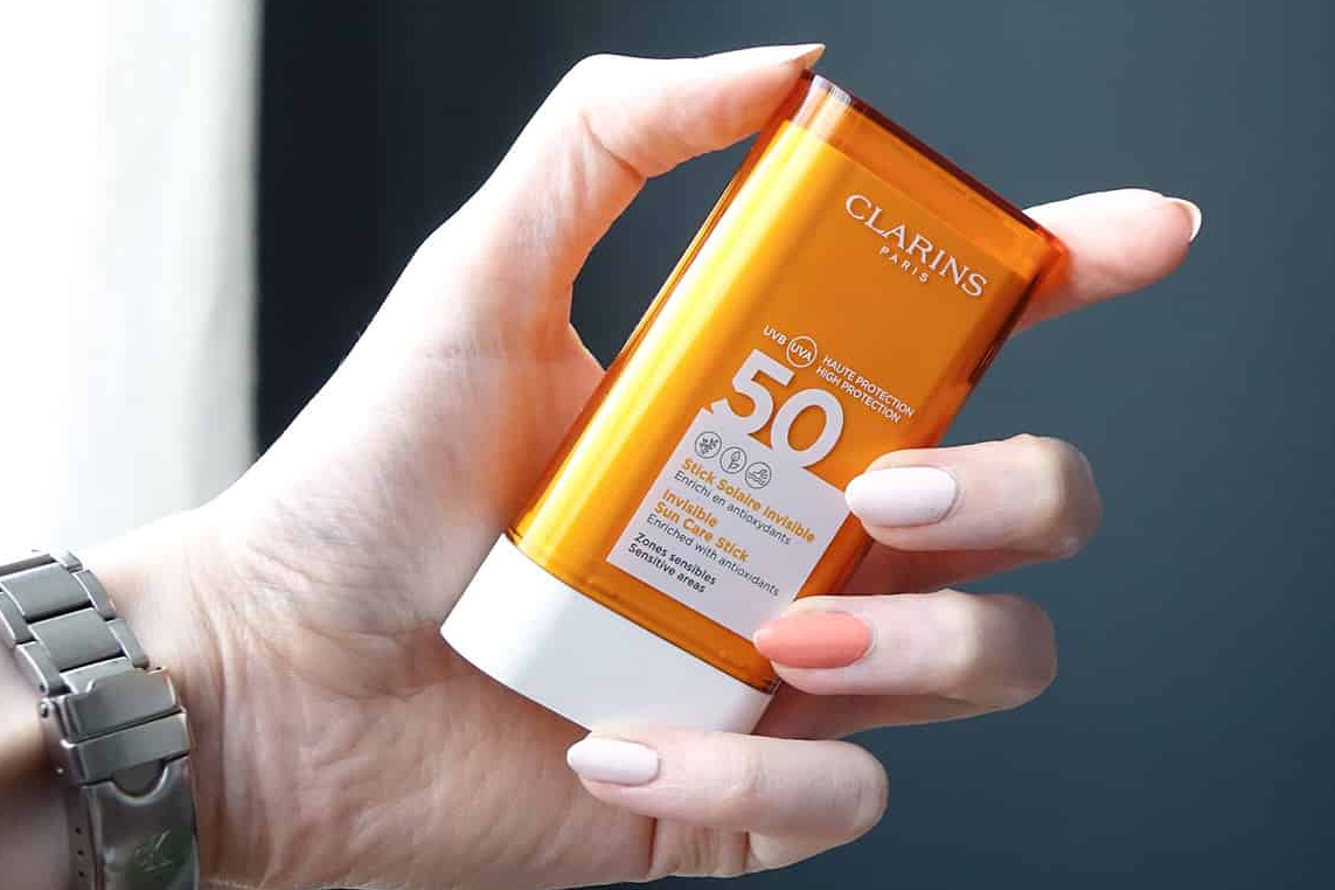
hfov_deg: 28.8
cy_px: 440
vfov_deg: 19.5
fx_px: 2596
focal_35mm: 70
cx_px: 760
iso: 1000
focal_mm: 18.21
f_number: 2.8
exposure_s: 1/80
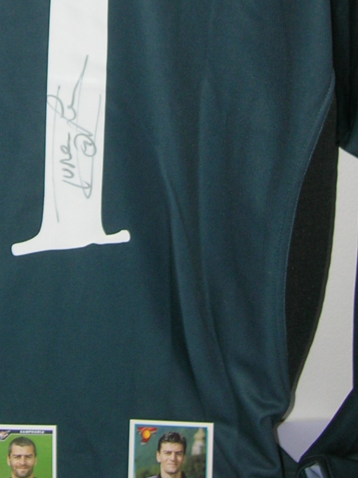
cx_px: 31
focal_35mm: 92
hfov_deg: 15.8
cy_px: 69
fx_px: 1269
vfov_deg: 21.0
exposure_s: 1/60.1
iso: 50
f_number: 2.9
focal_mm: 5.7
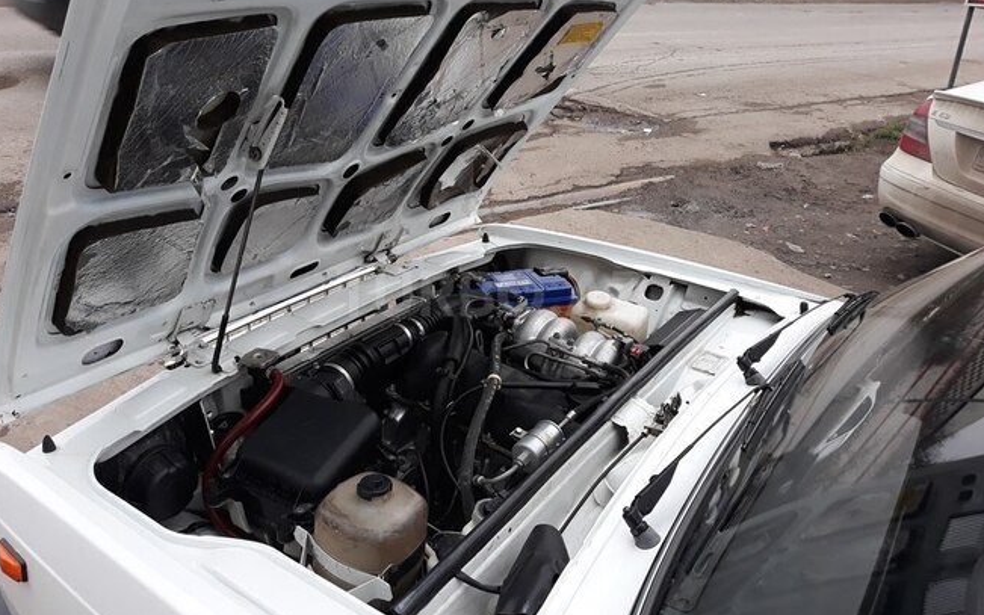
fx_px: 778
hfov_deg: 64.6
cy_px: 294
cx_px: 491
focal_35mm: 29
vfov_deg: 43.1
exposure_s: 1/100
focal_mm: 3.71
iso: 64
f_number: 1.7
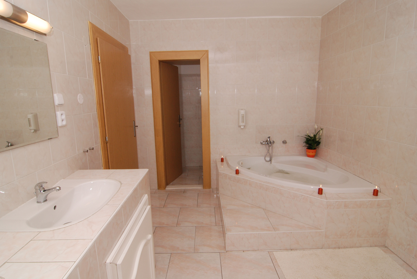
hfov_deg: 89.9
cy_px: 140
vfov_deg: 67.5
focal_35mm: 18
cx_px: 208
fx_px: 209
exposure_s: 1/60
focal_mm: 12
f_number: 11
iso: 400
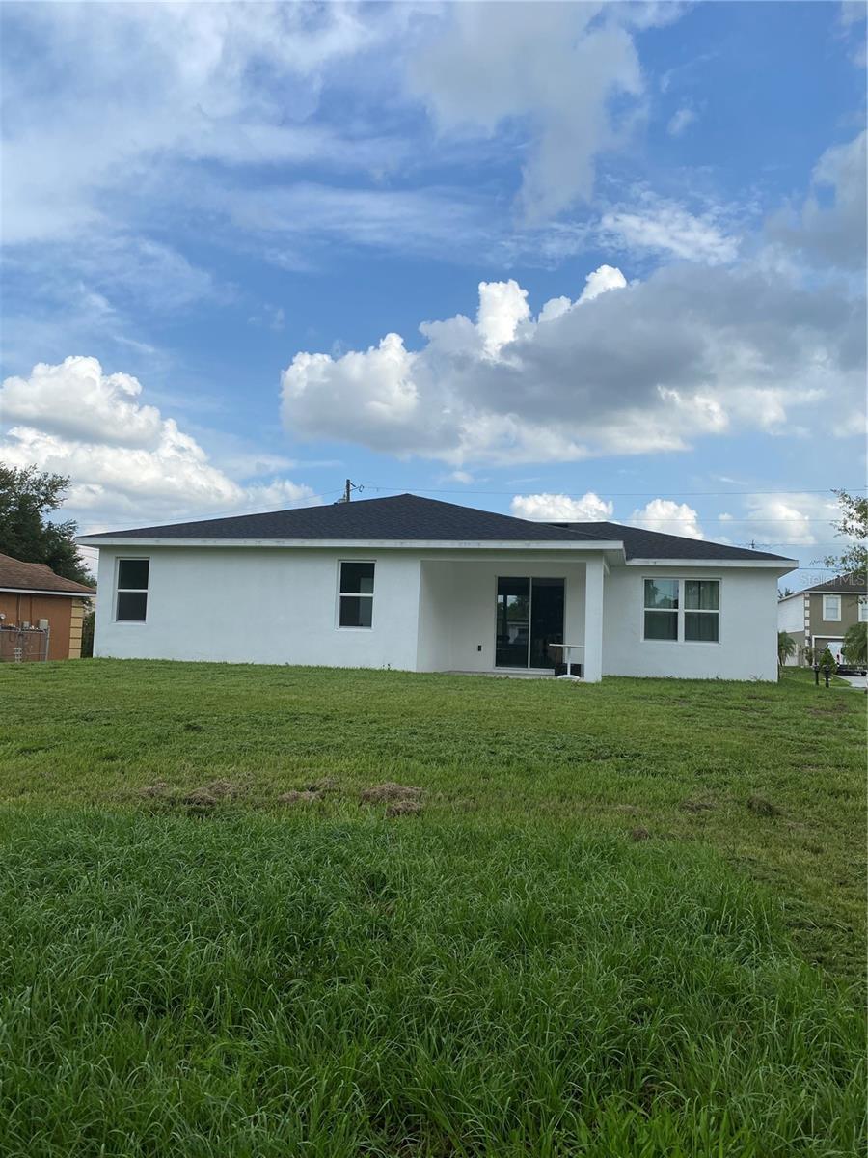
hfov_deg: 53.1
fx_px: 869
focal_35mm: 26
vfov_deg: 67.3
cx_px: 434
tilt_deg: +5.9
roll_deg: +0.0
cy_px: 579
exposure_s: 1/2755
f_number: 1.8
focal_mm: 4.25
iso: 32
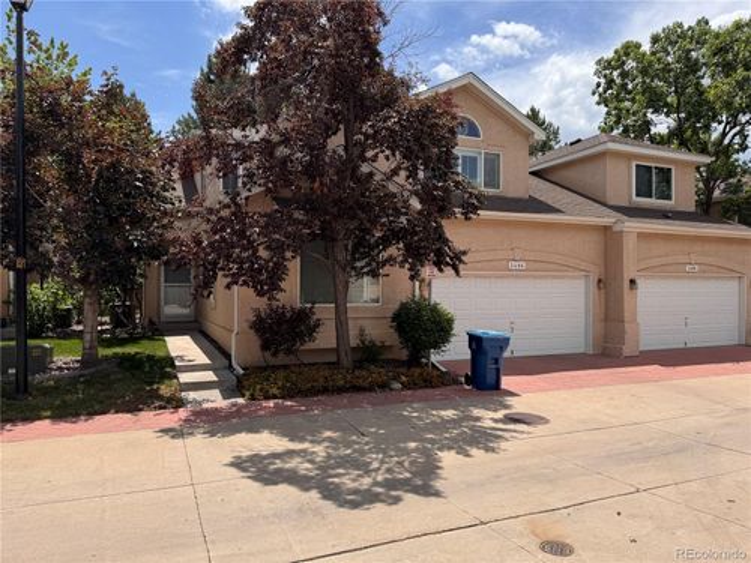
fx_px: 521
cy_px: 282
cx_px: 376
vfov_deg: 56.8
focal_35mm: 24
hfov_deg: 71.6
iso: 80
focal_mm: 6.76
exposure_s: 1/4608
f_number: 1.78
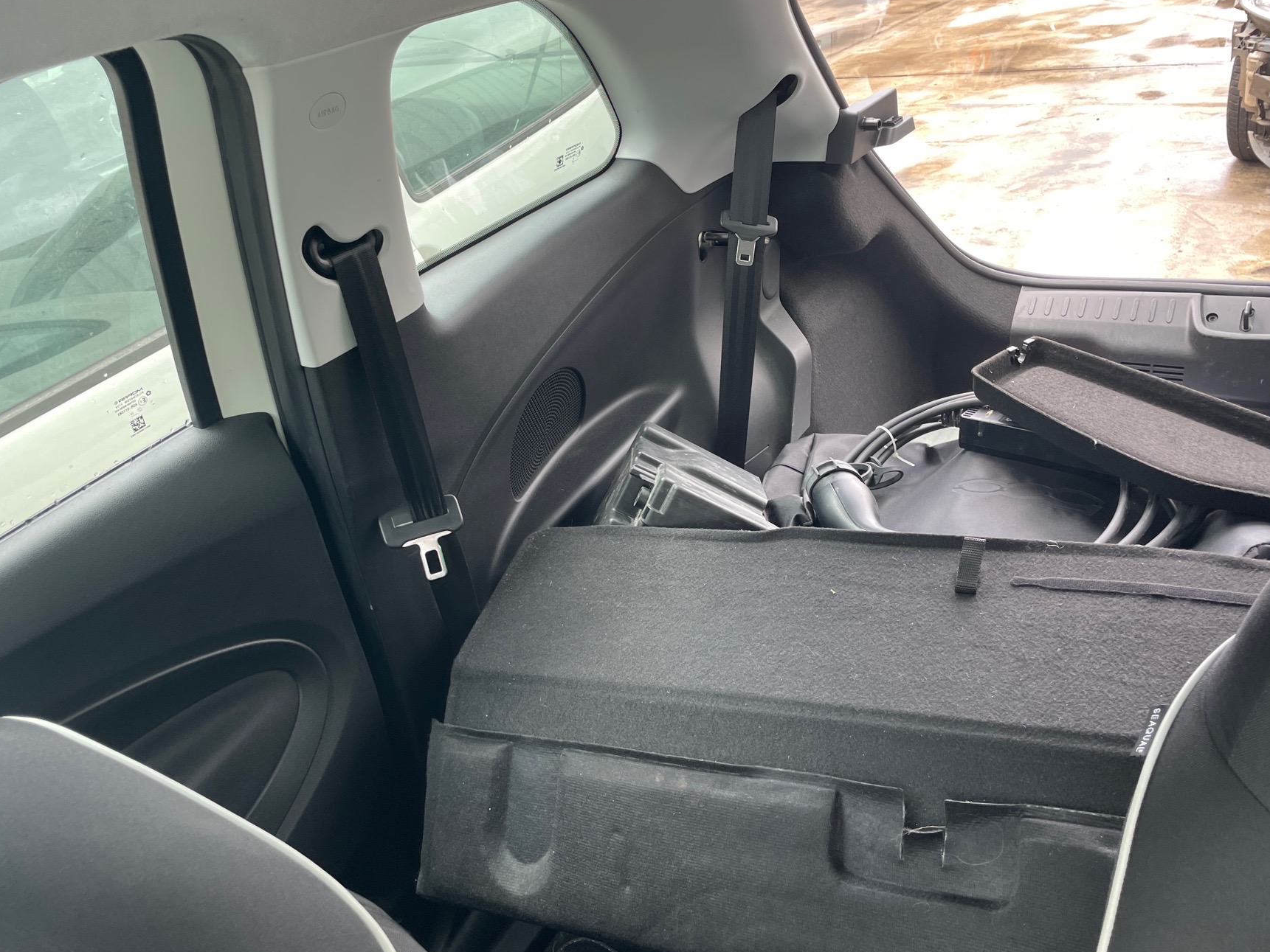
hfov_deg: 61.7
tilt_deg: -28.7
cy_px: 450
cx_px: 643
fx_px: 1064
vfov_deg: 48.2
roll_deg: +11.8
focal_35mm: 29
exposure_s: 1/121
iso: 40
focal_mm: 4.2
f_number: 1.6
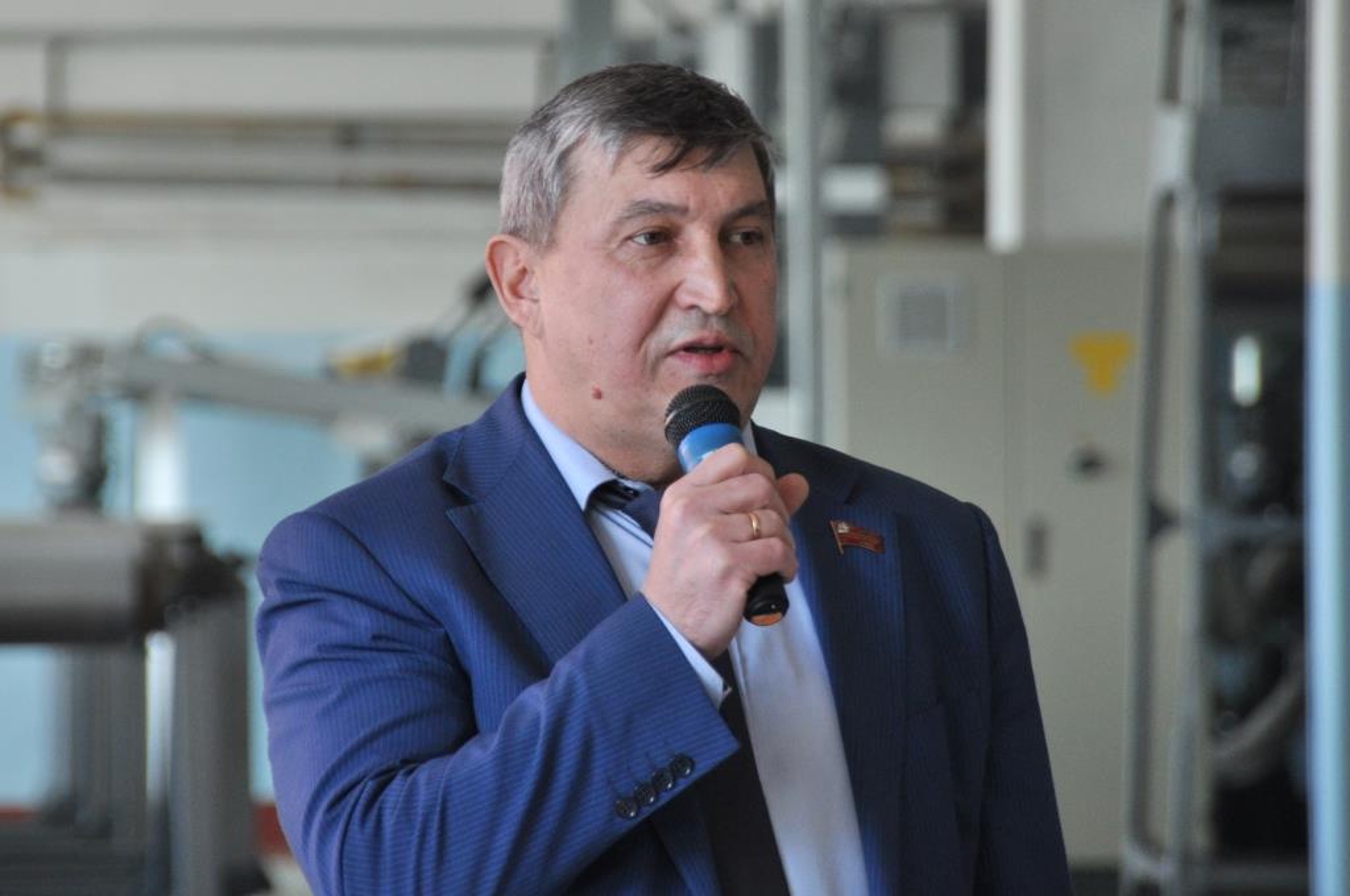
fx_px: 8708
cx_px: 675
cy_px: 448
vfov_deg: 5.9
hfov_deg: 8.9
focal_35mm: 232
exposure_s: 1/125
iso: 640
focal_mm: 155
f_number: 5.6
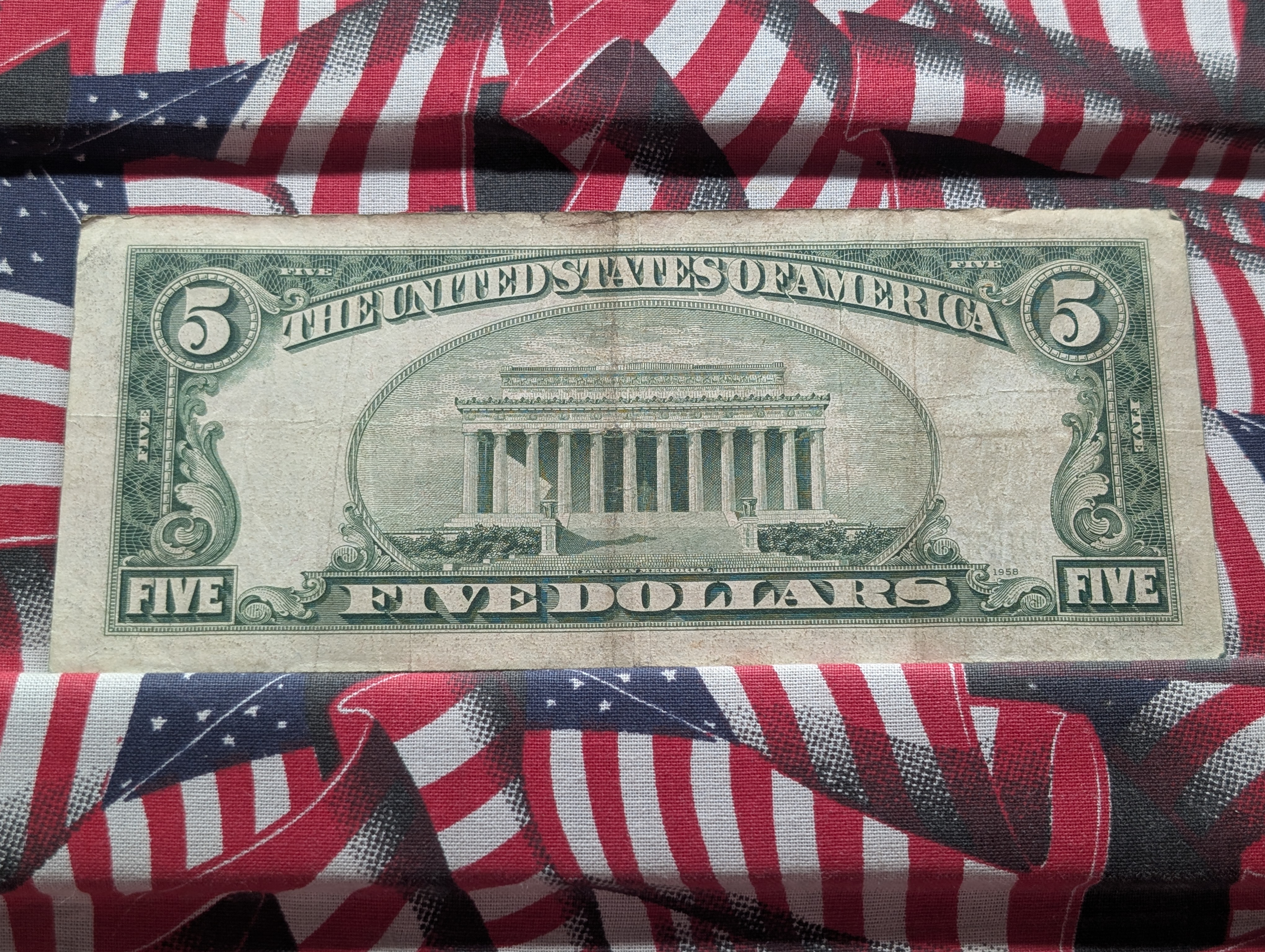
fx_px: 1793
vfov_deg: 29.7
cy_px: 476
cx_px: 632
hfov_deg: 38.9
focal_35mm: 49
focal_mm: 6.9
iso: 20
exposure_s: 1/26.3
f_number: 1.68
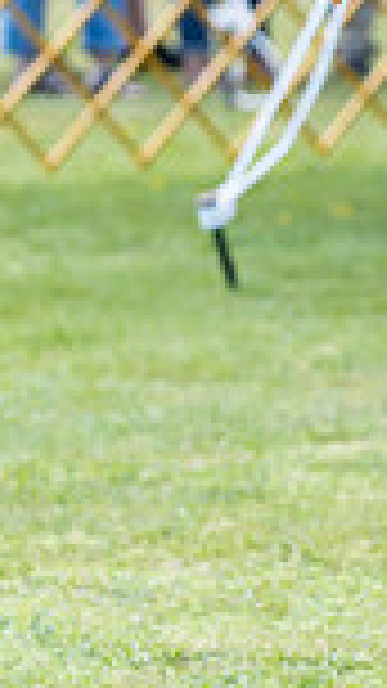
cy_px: 67
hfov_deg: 2.1
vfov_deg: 3.7
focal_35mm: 585
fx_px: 10678
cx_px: 919
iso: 160
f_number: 3.2
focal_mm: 127
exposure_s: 1/500
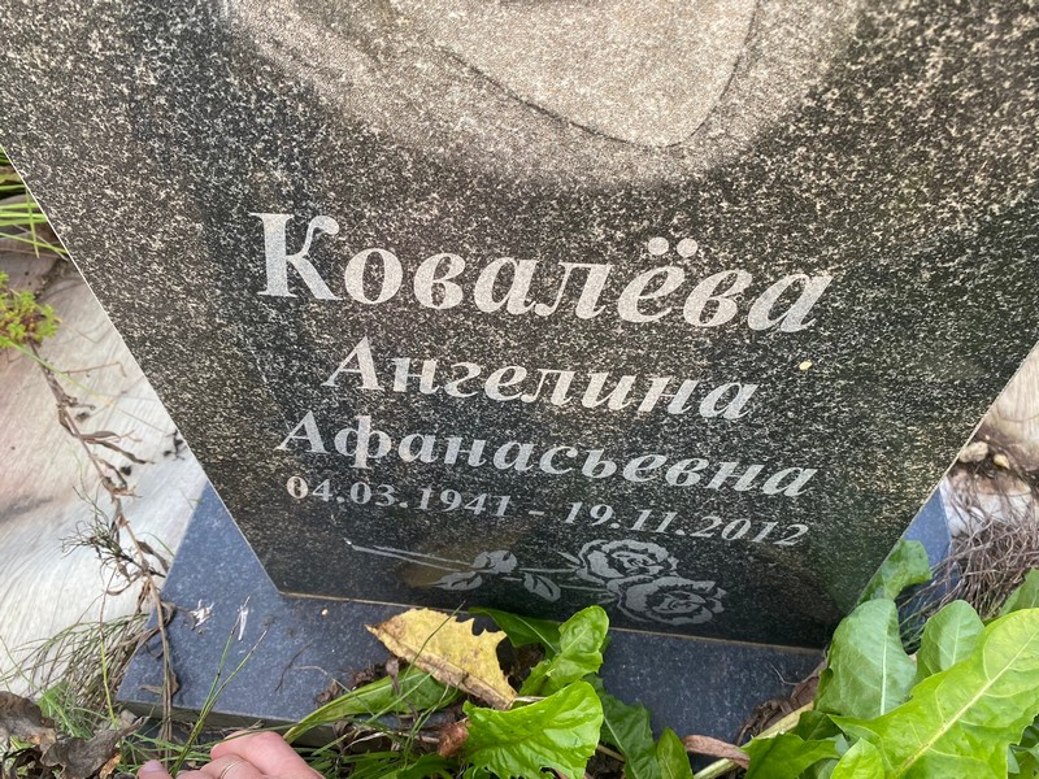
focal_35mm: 26
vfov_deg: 53.1
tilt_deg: -52.8
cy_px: 390
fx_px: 780
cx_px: 520
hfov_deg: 67.3
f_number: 1.8
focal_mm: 4.25
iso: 50
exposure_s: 1/122
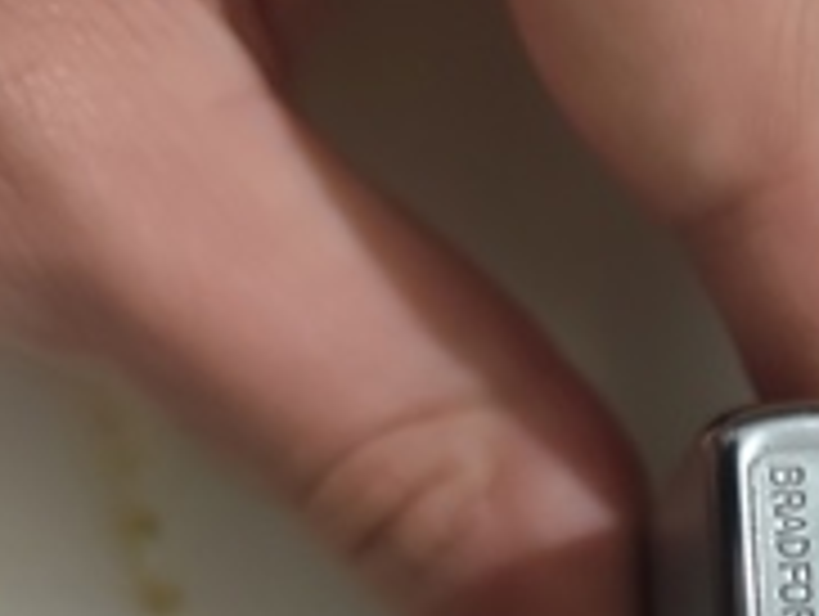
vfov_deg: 23.0
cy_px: 726
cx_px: 932
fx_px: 1398
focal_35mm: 59
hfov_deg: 29.1
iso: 1250
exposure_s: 1/24
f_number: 1.65
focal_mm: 6.14
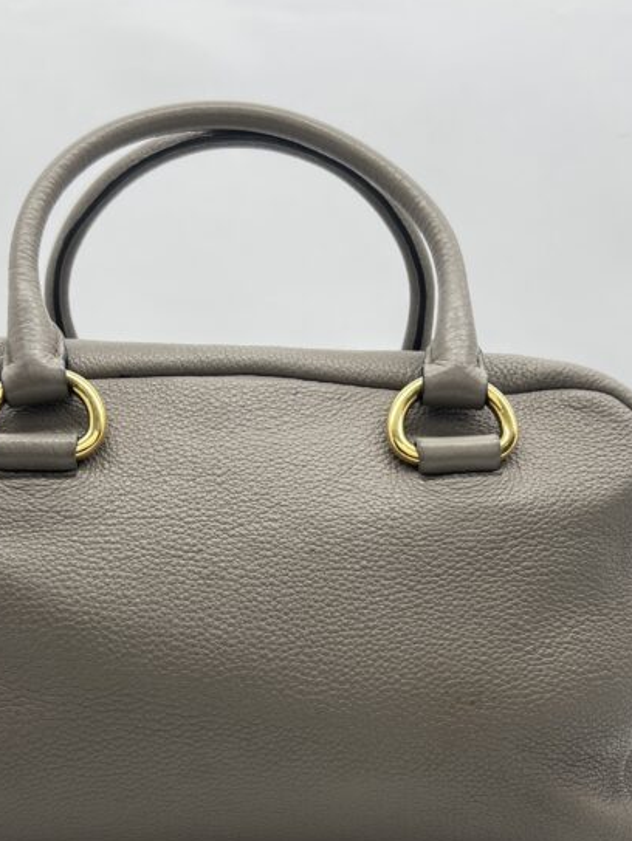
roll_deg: +0.3
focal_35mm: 49
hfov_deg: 29.6
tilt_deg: -3.9
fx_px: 1191
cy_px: 578
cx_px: 252
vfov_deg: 38.3
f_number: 1.5
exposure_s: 1/126
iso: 32
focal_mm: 5.7
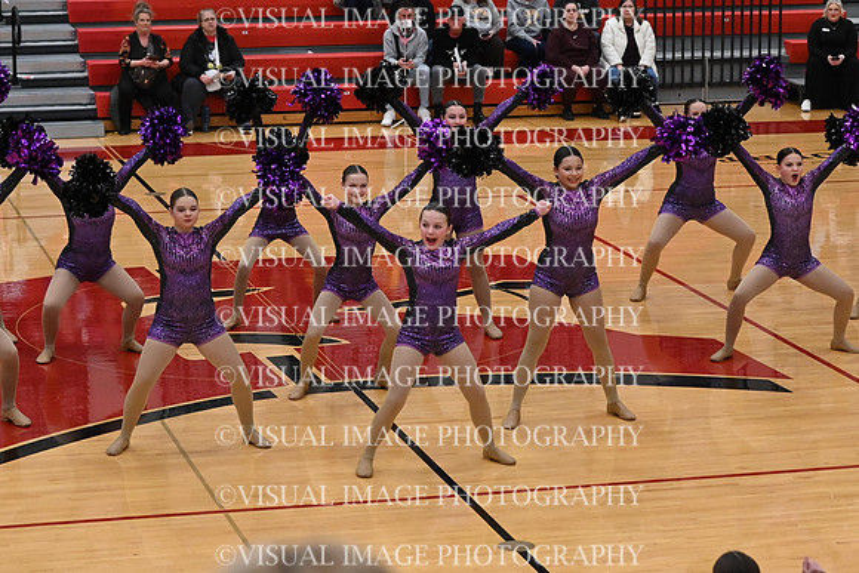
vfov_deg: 13.0
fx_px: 2506
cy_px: 286
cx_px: 430
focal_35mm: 105
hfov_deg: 19.5
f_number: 4
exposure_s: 1/400
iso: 6400
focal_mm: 70
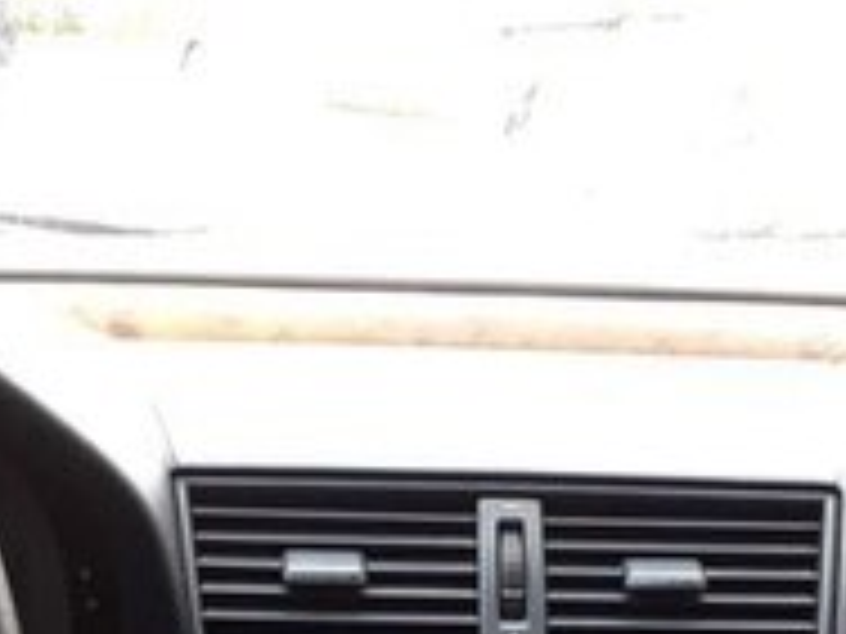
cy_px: 870
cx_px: 504
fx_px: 2322
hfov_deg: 20.6
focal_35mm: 95
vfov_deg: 14.7
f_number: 1.9
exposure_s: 1/100
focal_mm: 3.6
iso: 64
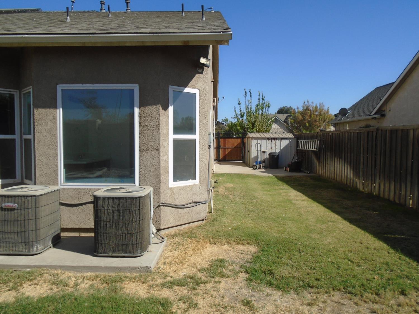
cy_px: 157
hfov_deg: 67.3
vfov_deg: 53.1
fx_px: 315
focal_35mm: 26
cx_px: 210
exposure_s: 1/250
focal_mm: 4.6
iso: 100
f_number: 8
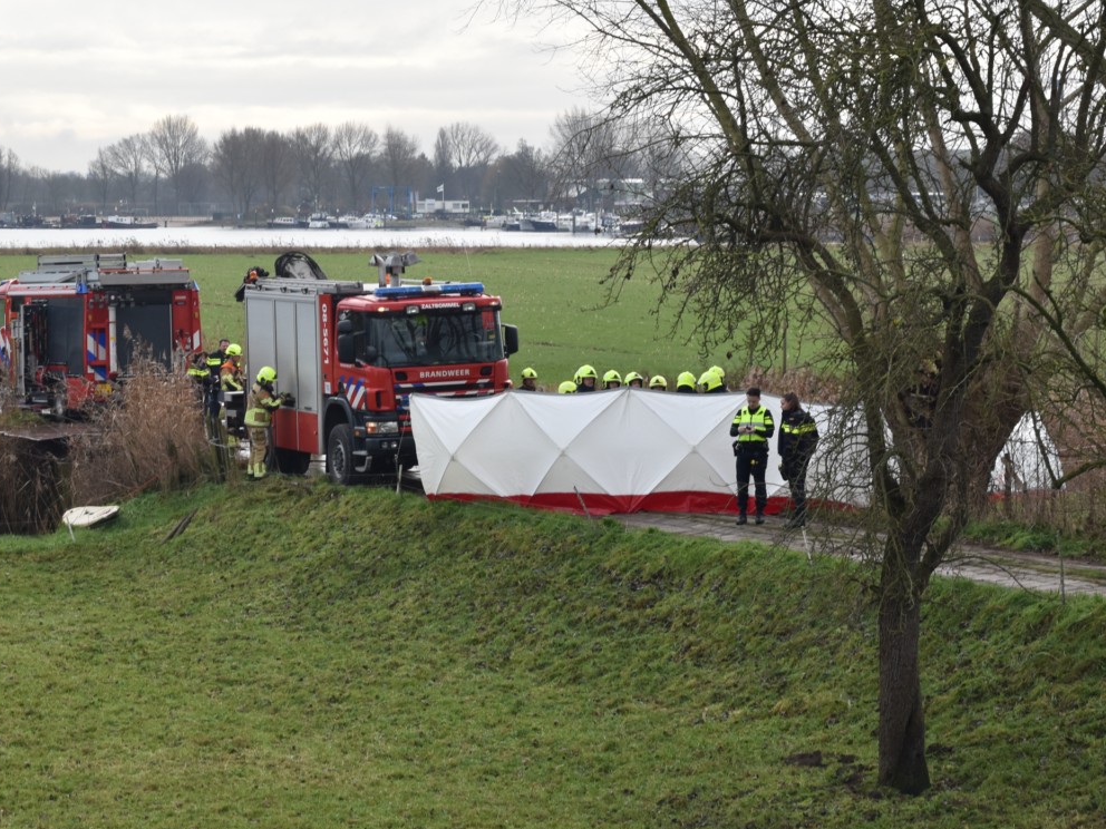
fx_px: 3866
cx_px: 465
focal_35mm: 121
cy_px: 290
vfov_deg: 12.2
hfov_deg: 16.3
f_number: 8
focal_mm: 52
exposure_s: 1/250
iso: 280
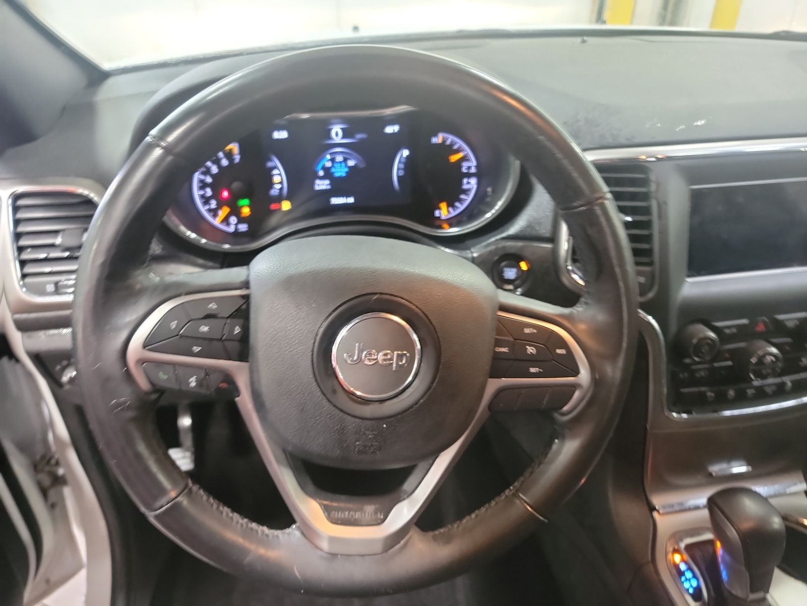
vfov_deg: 56.8
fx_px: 560
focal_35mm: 24
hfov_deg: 71.6
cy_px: 303
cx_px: 404
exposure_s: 1/19
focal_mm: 6.7
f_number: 1.8
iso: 800
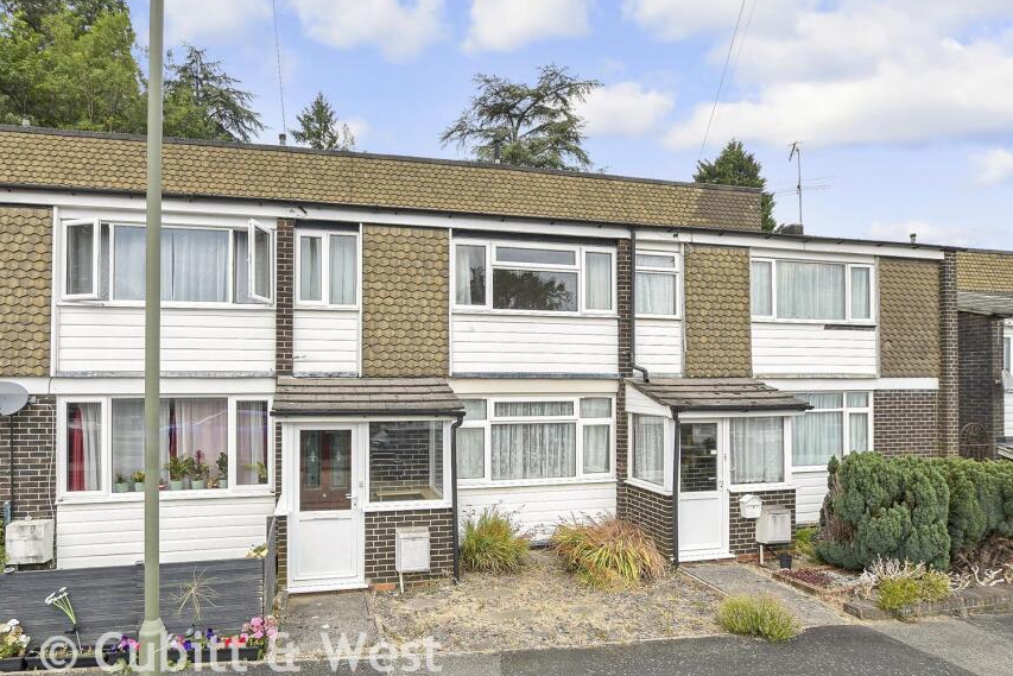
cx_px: 435
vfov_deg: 67.2
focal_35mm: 18
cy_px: 375
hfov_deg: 89.4
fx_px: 507
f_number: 8
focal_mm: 10
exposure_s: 1/100
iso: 160
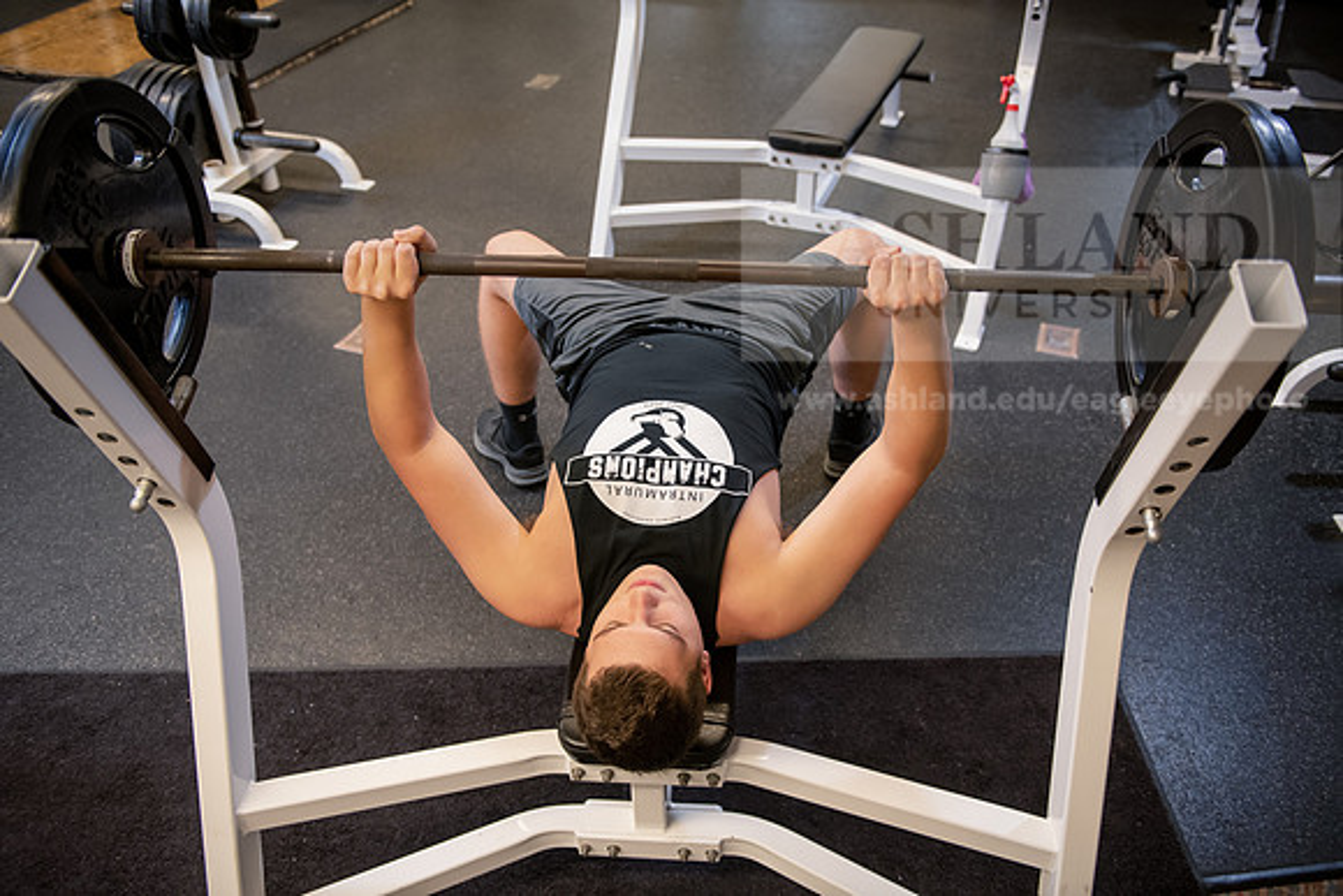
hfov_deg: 63.6
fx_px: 1082
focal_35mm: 29
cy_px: 448
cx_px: 672
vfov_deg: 45.0
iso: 1000
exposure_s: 1/200
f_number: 3.2
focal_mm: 29
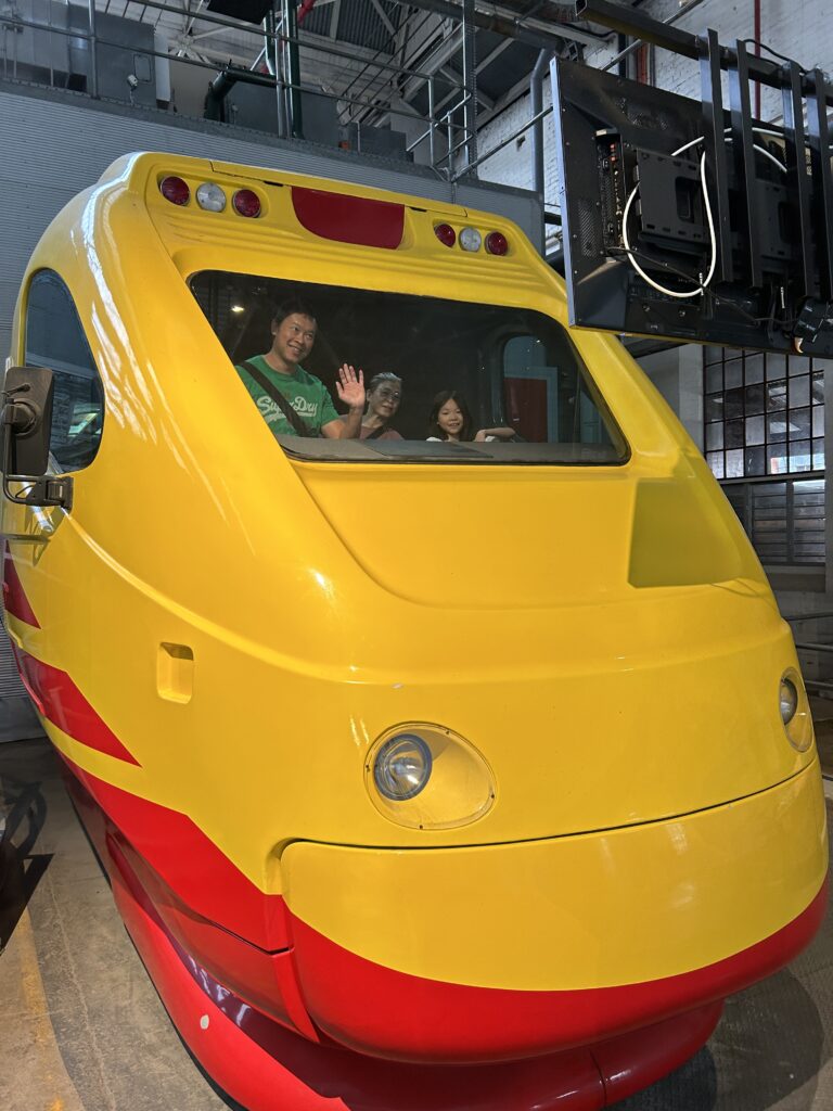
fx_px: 834
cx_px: 416
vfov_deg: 67.3
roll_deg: +1.3
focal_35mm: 26
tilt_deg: -5.4
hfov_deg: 53.1
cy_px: 556
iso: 100
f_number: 1.5
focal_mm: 5.7
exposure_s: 1/118
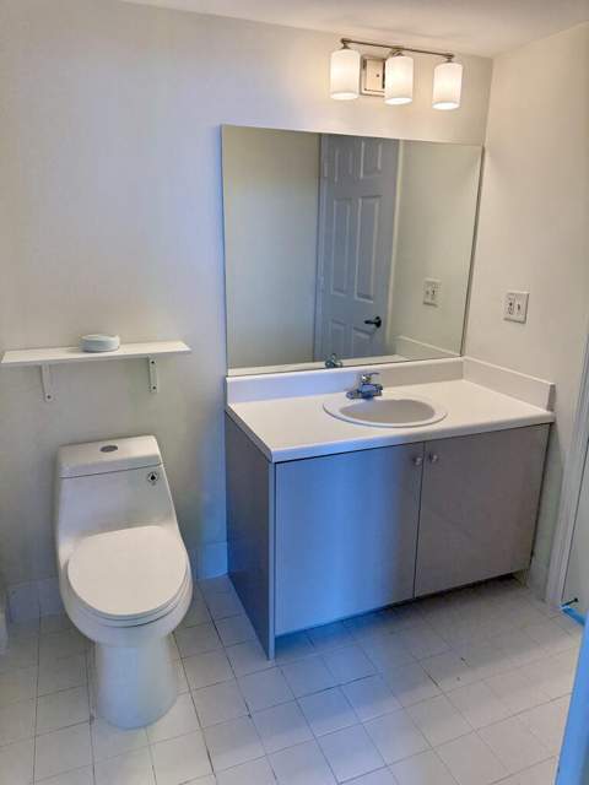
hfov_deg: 56.8
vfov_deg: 71.6
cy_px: 392
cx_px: 294
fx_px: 544
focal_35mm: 24
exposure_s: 1/225
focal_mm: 6.76
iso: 100
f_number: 1.78
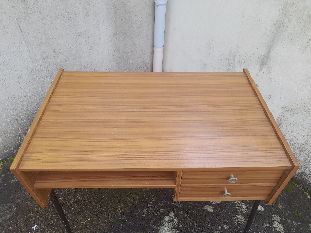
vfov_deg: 54.9
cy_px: 116
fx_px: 225
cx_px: 156
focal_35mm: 25
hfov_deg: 69.4
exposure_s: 1/50
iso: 20
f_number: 2
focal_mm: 4.6
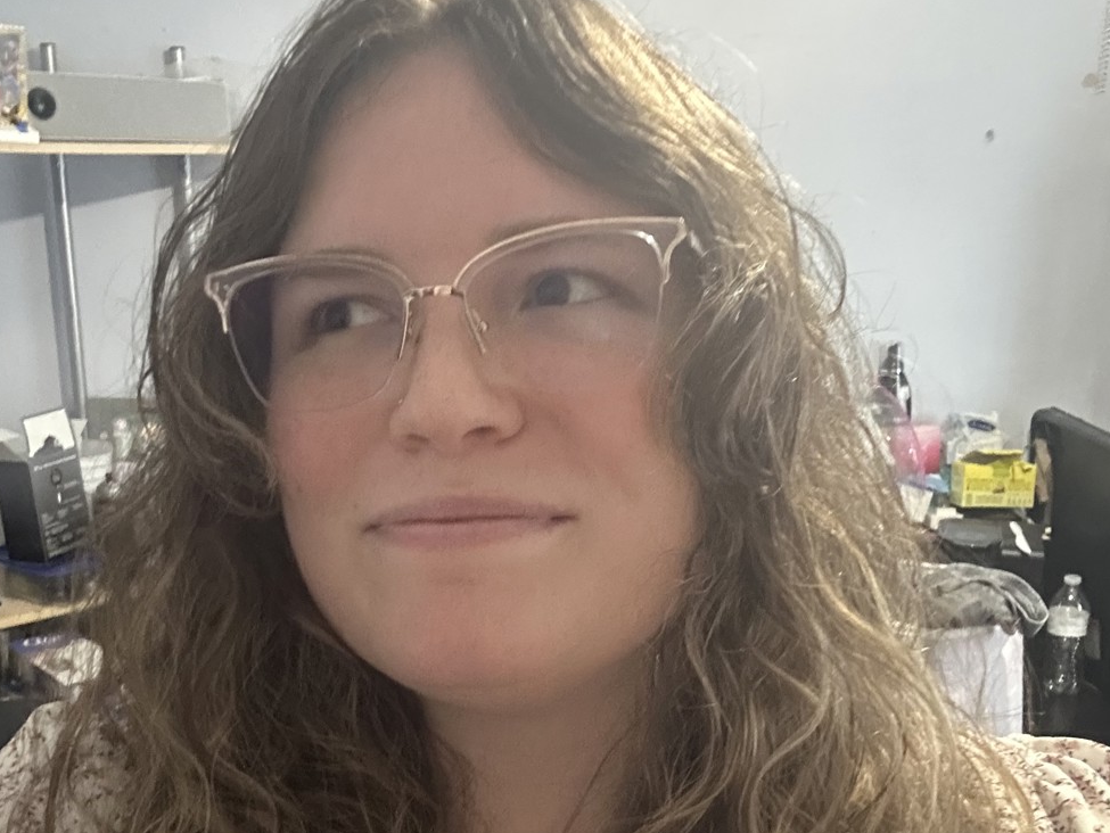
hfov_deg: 45.8
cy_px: 551
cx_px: 561
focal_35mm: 41
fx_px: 1315
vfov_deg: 34.8
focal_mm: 2.69
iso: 640
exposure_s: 1/15
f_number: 1.9
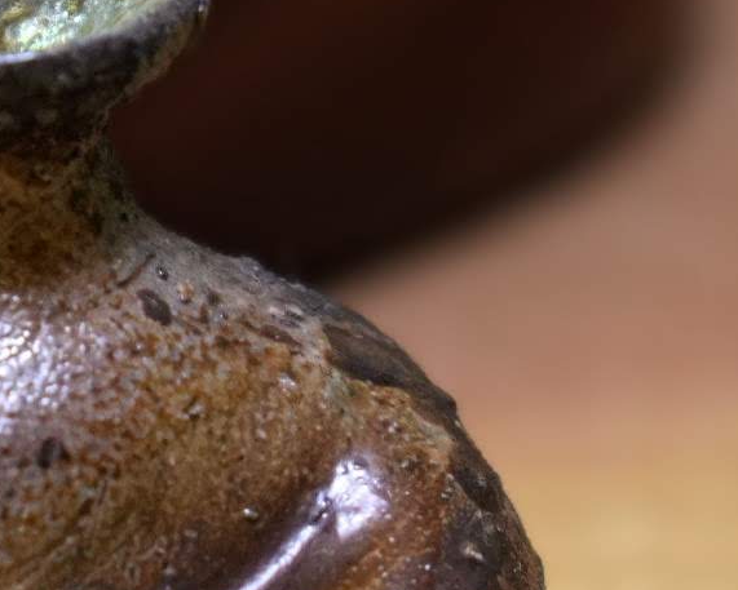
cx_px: -40
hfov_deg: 6.9
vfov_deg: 5.5
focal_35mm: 279
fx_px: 6095
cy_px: 516
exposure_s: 1/160
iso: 1600
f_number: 2.8
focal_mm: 70
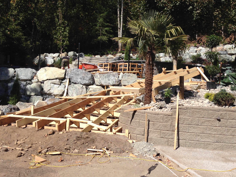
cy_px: 86
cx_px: 128
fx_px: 273
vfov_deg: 36.0
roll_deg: -3.3
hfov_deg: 46.8
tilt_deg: -0.7
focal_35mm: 40
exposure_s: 1/1695
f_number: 2.4
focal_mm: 4.12
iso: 50
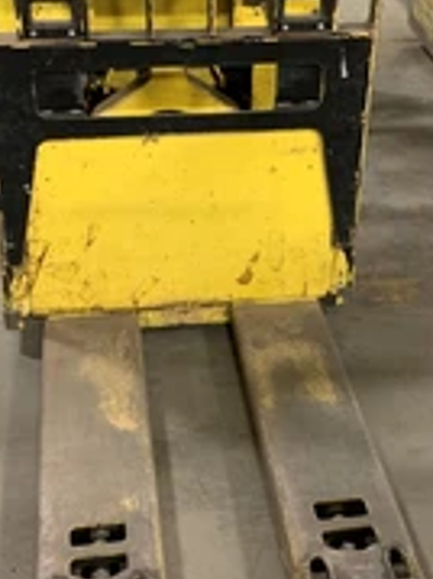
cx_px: 259
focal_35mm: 58
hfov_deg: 25.2
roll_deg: +0.6
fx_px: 968
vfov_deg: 33.2
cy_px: 252
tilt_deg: -30.8
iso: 400
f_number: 1.8
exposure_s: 1/30
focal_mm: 4.25
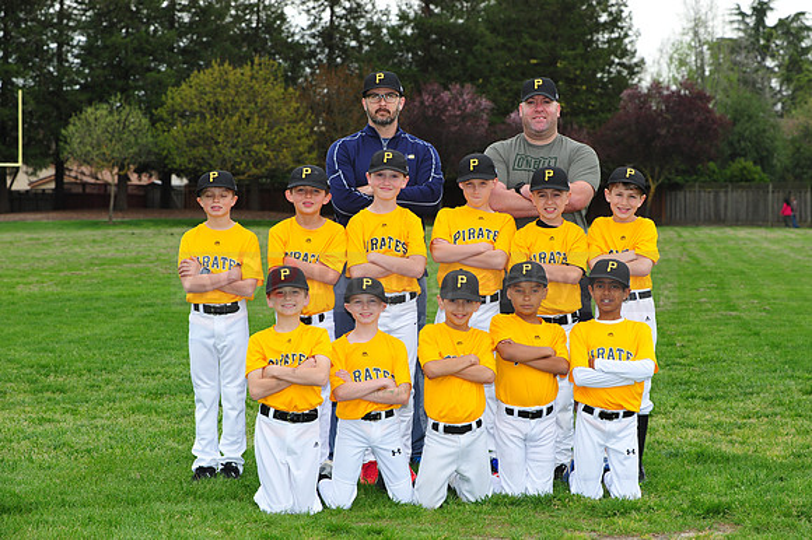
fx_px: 2254
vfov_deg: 13.7
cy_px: 270
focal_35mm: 100
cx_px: 406
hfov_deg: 20.4
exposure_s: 1/250
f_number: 8
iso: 400
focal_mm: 100
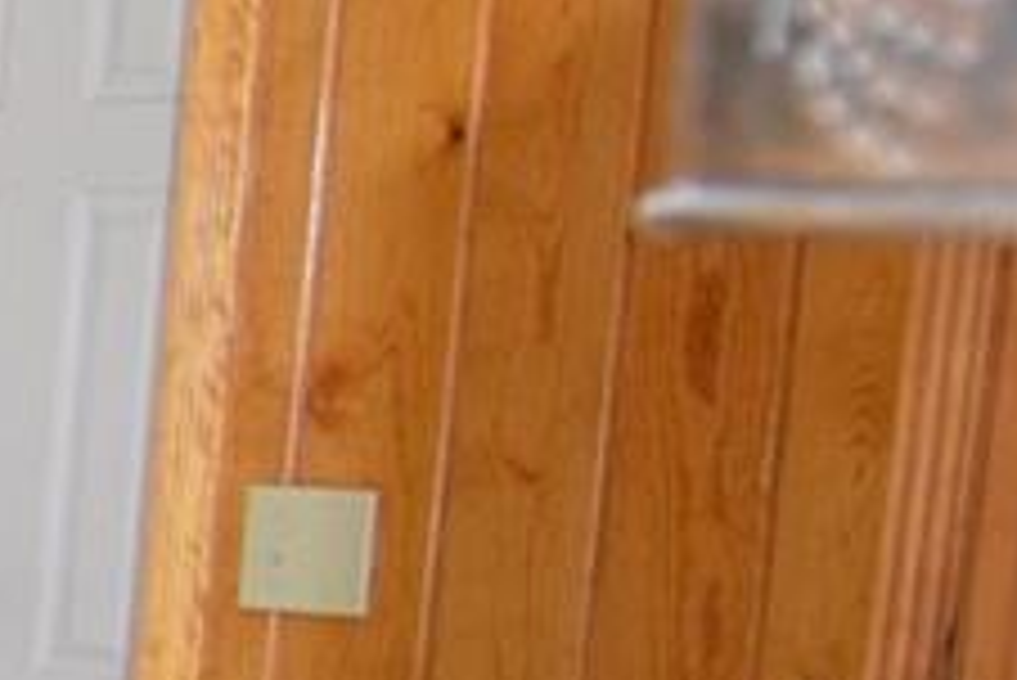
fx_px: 3646
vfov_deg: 10.5
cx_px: -2239
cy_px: 838
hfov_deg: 10.2
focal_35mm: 129
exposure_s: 1/80
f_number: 4.5
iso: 800
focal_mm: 12
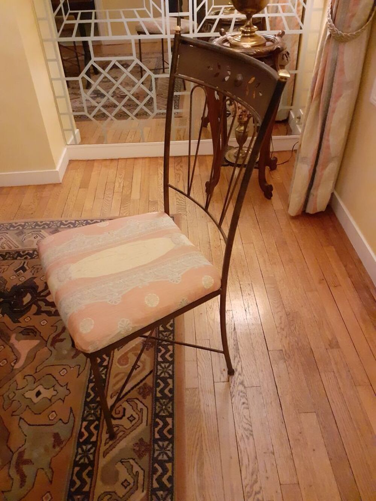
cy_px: 250
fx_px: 391
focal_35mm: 27
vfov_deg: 65.3
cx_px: 188
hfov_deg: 51.4
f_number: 1.9
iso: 500
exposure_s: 1/25
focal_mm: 3.6
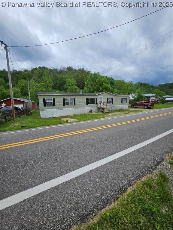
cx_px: 86
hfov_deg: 89.9
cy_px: 115
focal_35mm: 13
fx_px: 87
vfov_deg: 106.2
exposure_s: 1/1163
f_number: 2.2
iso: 32
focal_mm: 1.7
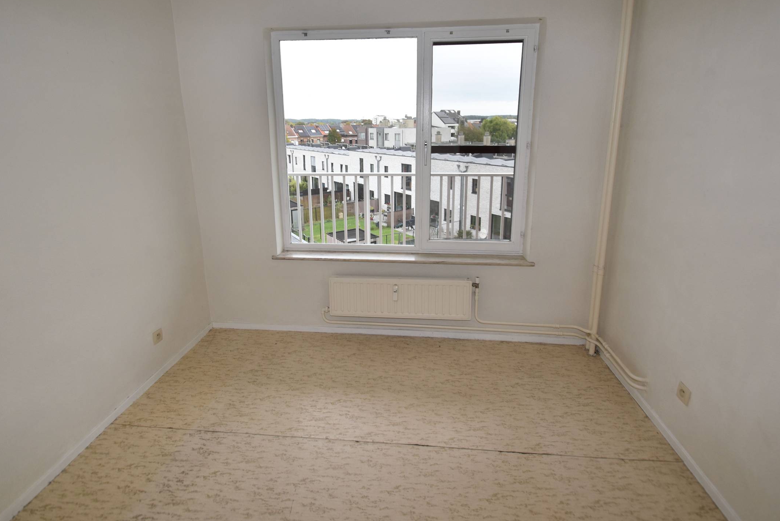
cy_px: 214
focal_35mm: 18
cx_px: 373
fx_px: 390
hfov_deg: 89.9
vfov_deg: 66.9
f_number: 5.6
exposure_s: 1/125
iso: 200
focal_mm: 10
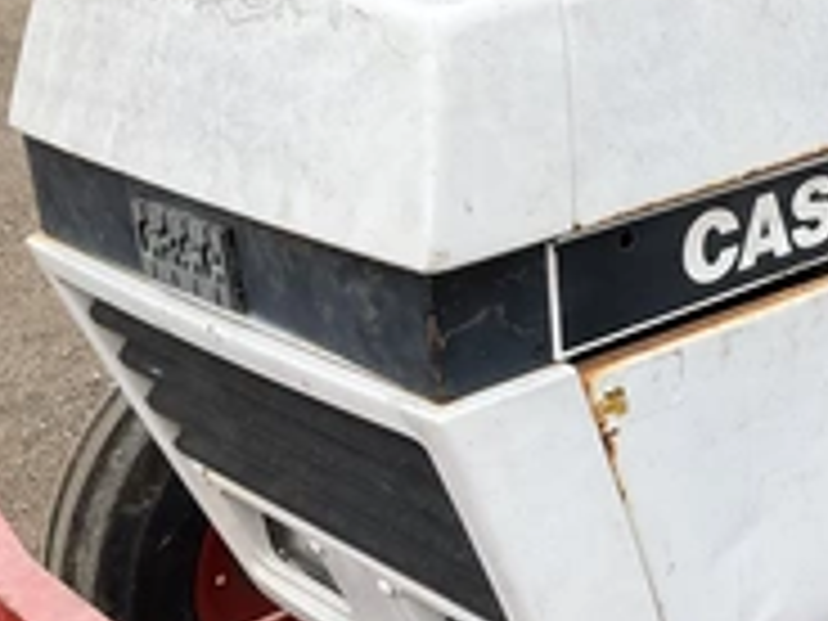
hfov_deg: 29.2
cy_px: 387
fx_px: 1507
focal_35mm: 63
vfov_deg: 23.2
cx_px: 778
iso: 25
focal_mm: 3
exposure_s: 1/1098
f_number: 1.8
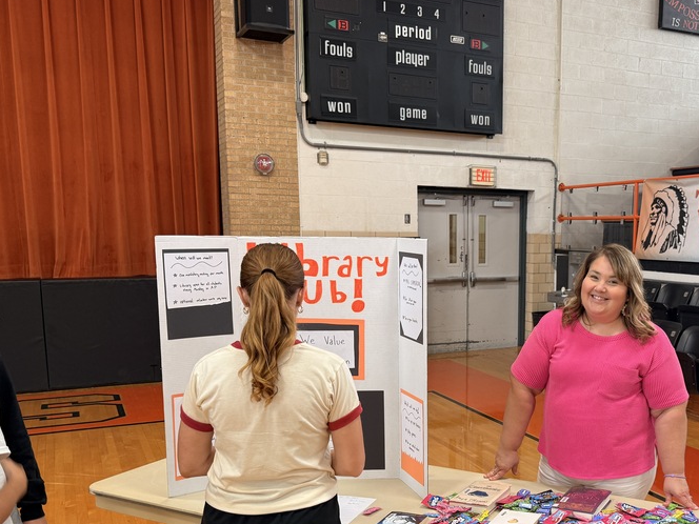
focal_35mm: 37
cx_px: 486
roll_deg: -0.1
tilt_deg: -6.9
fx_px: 747
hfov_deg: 48.9
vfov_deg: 38.3
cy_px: 338
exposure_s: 1/60
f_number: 1.78
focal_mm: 6.76
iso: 100
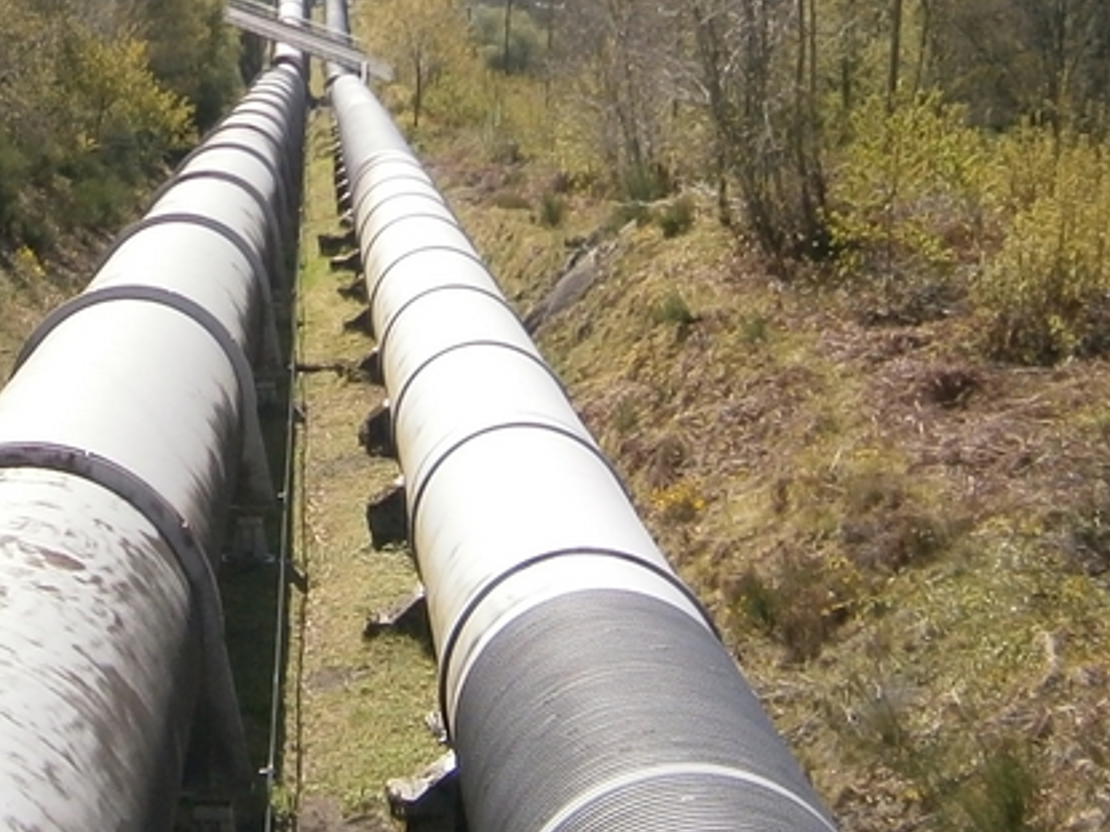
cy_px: 17
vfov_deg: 15.5
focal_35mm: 94
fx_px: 3013
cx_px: 166
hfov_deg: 20.5
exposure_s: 1/125
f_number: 8
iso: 80
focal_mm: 4.7
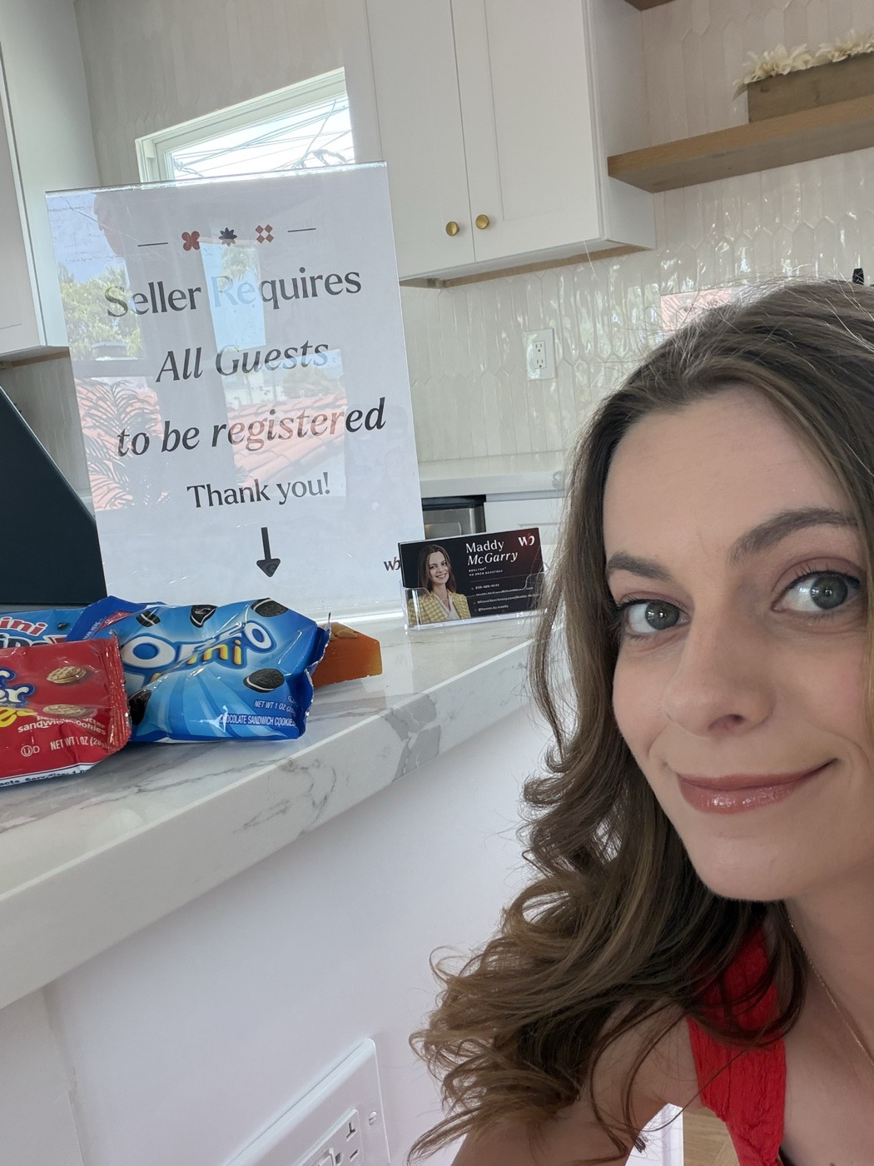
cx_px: 437
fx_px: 1010
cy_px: 583
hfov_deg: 46.8
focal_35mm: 30
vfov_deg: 60.0
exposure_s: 1/120
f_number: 1.9
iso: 160
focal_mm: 2.71
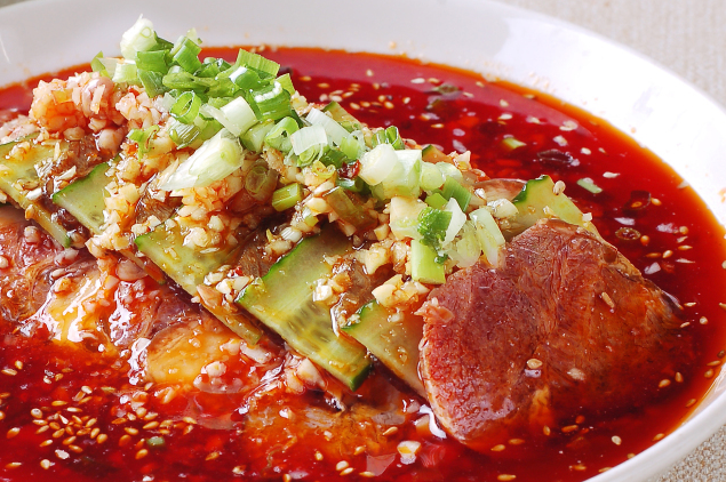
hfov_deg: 16.9
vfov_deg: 11.3
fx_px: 2438
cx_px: 272
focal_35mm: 121
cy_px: 247
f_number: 11
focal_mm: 50
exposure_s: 1/200
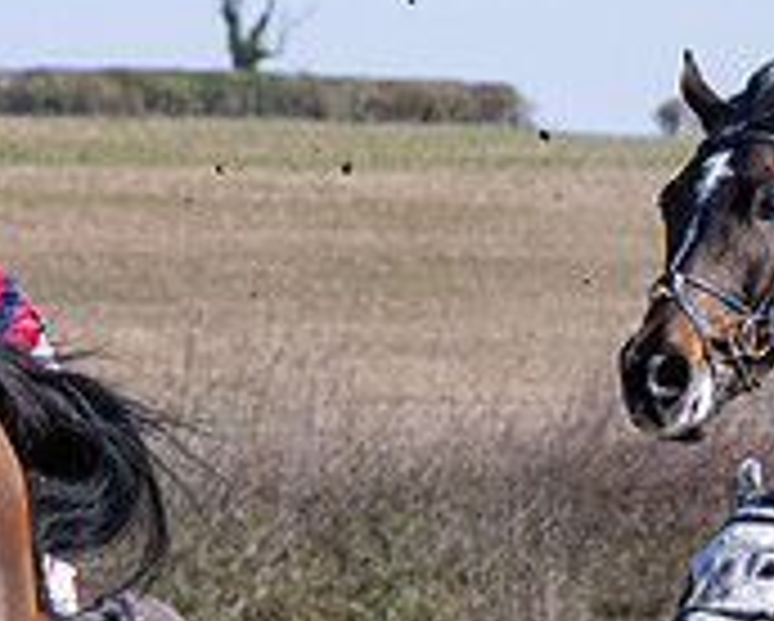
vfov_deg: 3.4
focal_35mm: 455
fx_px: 10435
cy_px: 583
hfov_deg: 4.2
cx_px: -137
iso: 200
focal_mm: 70
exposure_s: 1/2000
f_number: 4
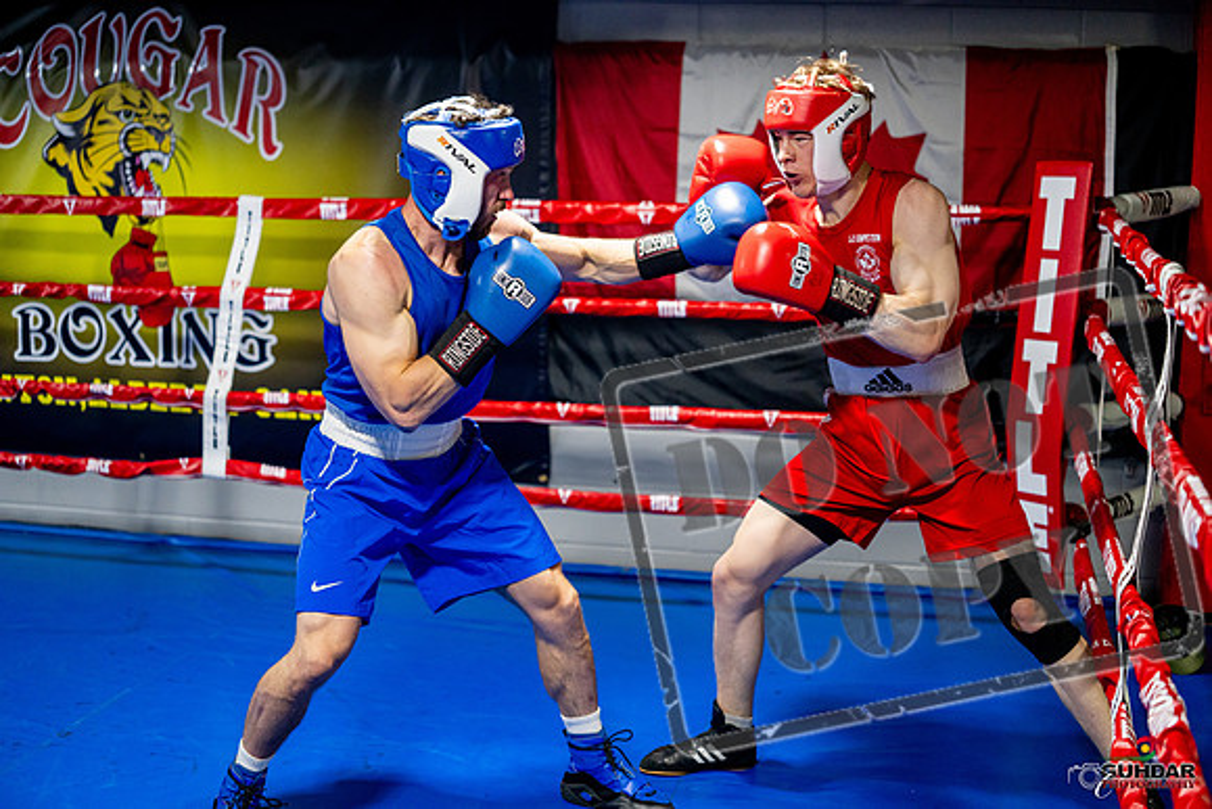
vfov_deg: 27.0
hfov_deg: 39.6
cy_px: 404
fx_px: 1684
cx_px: 606
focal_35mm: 50
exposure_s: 1/800
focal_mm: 50
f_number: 2
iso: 3200
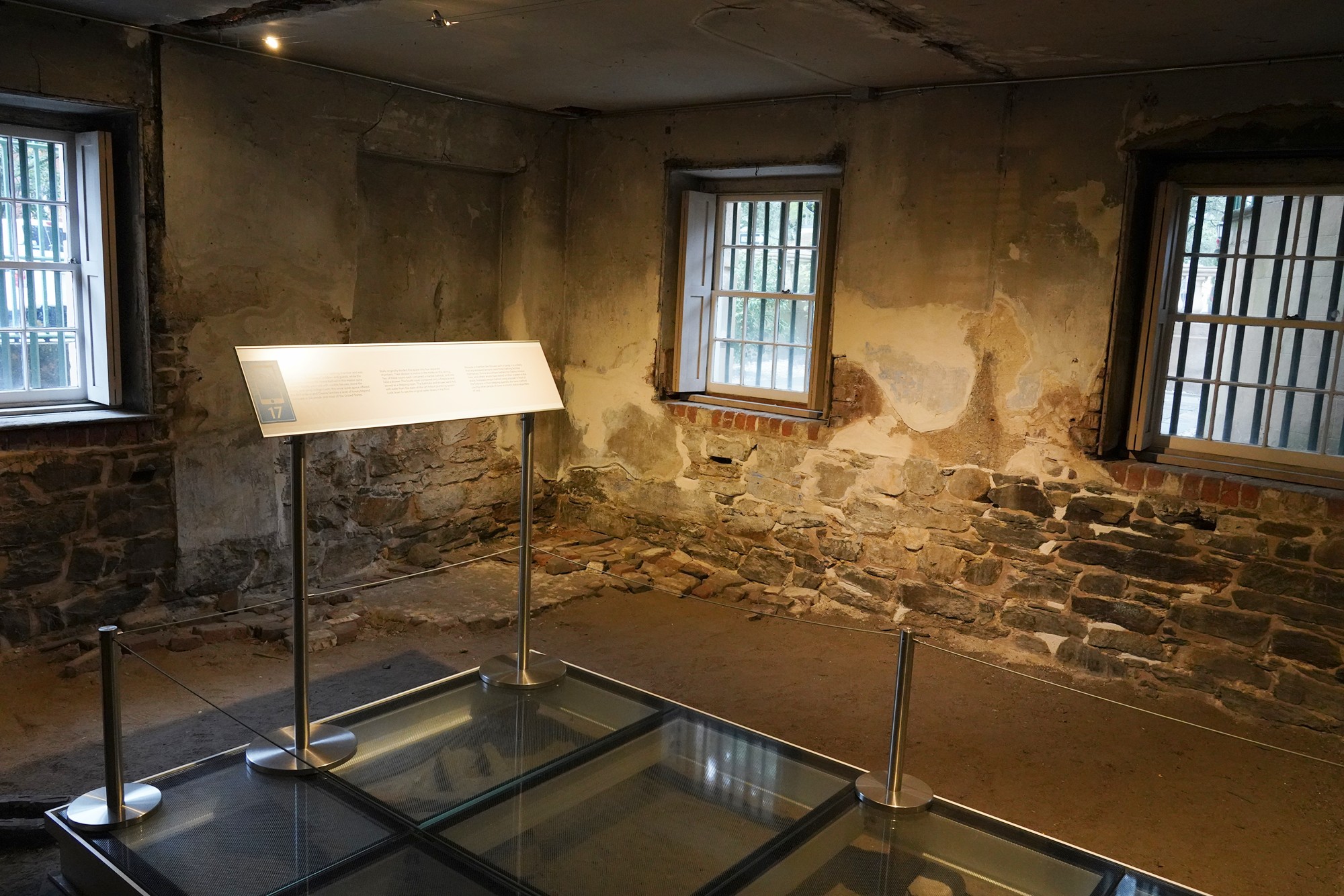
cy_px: 448
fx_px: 1045
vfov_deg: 46.4
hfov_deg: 65.5
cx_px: 672
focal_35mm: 28
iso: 6400
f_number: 7.1
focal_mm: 28
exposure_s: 1/100
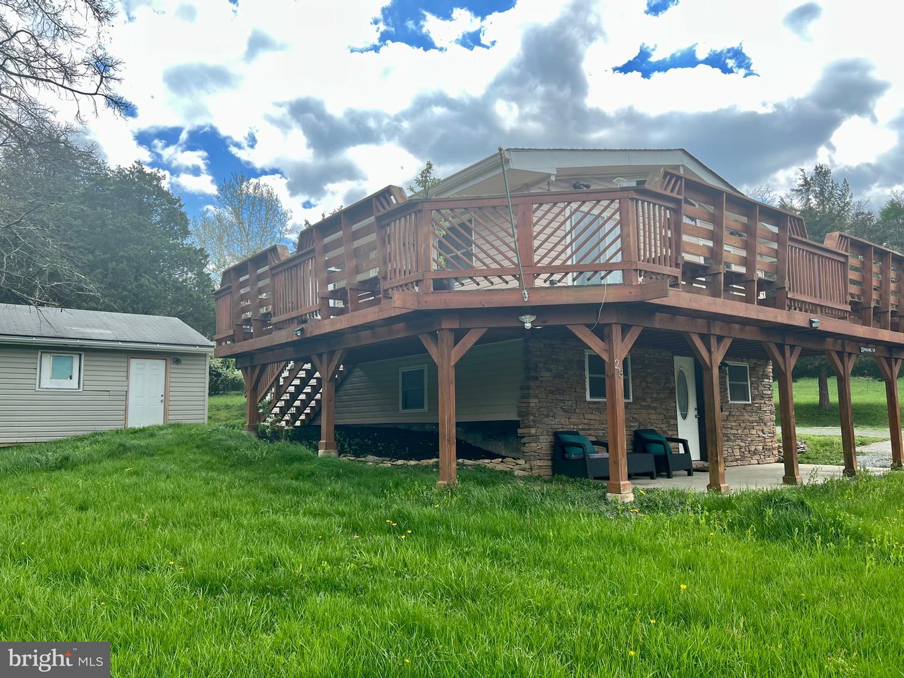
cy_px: 339
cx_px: 452
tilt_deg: +6.9
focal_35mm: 26
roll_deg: +1.0
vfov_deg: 53.1
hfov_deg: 67.3
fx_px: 679
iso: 50
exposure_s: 1/833
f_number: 1.5
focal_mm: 5.7
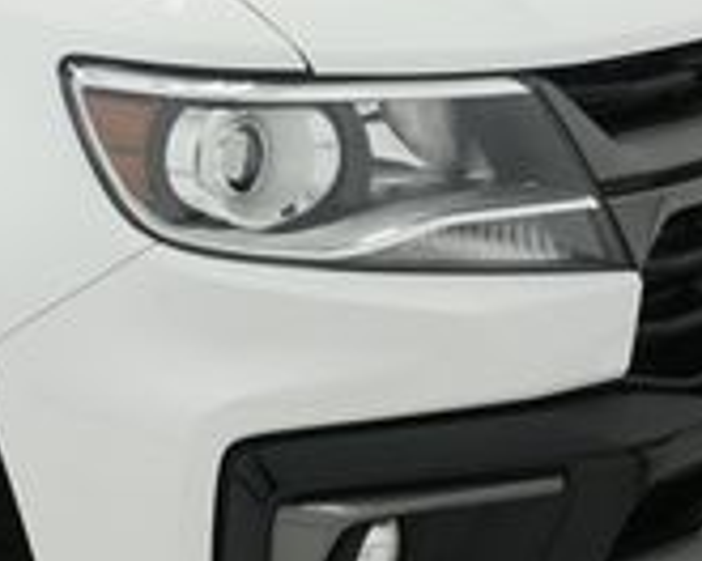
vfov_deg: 12.4
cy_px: 113
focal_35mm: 124
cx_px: -230
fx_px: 2576
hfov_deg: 14.8
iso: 640
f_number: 5.6
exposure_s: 1/200
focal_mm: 23
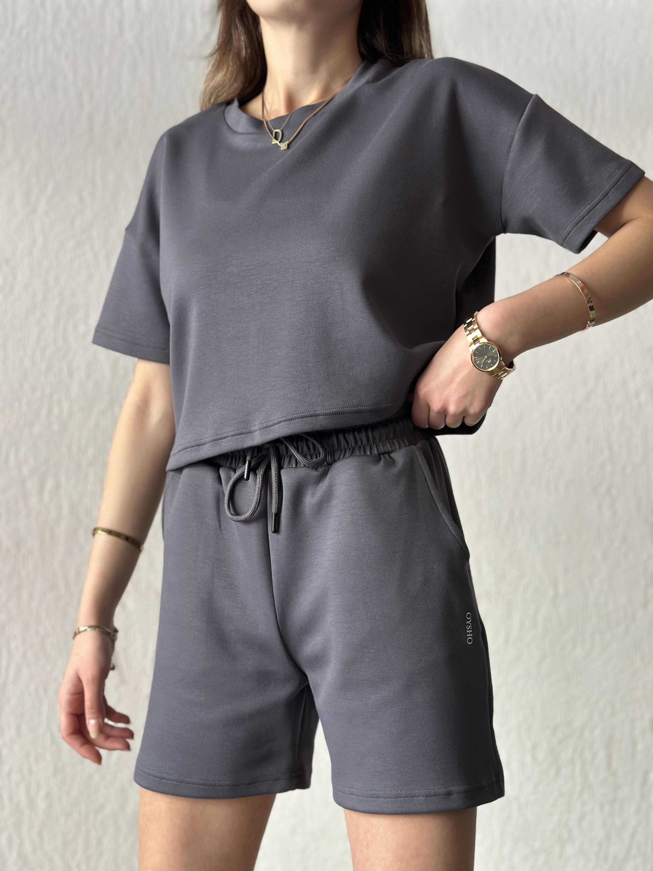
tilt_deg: +3.1
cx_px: 326
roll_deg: -0.3
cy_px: 436
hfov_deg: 30.3
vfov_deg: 39.7
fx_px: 1207
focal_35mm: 48
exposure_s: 1/68
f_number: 1.78
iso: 125
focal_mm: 6.86
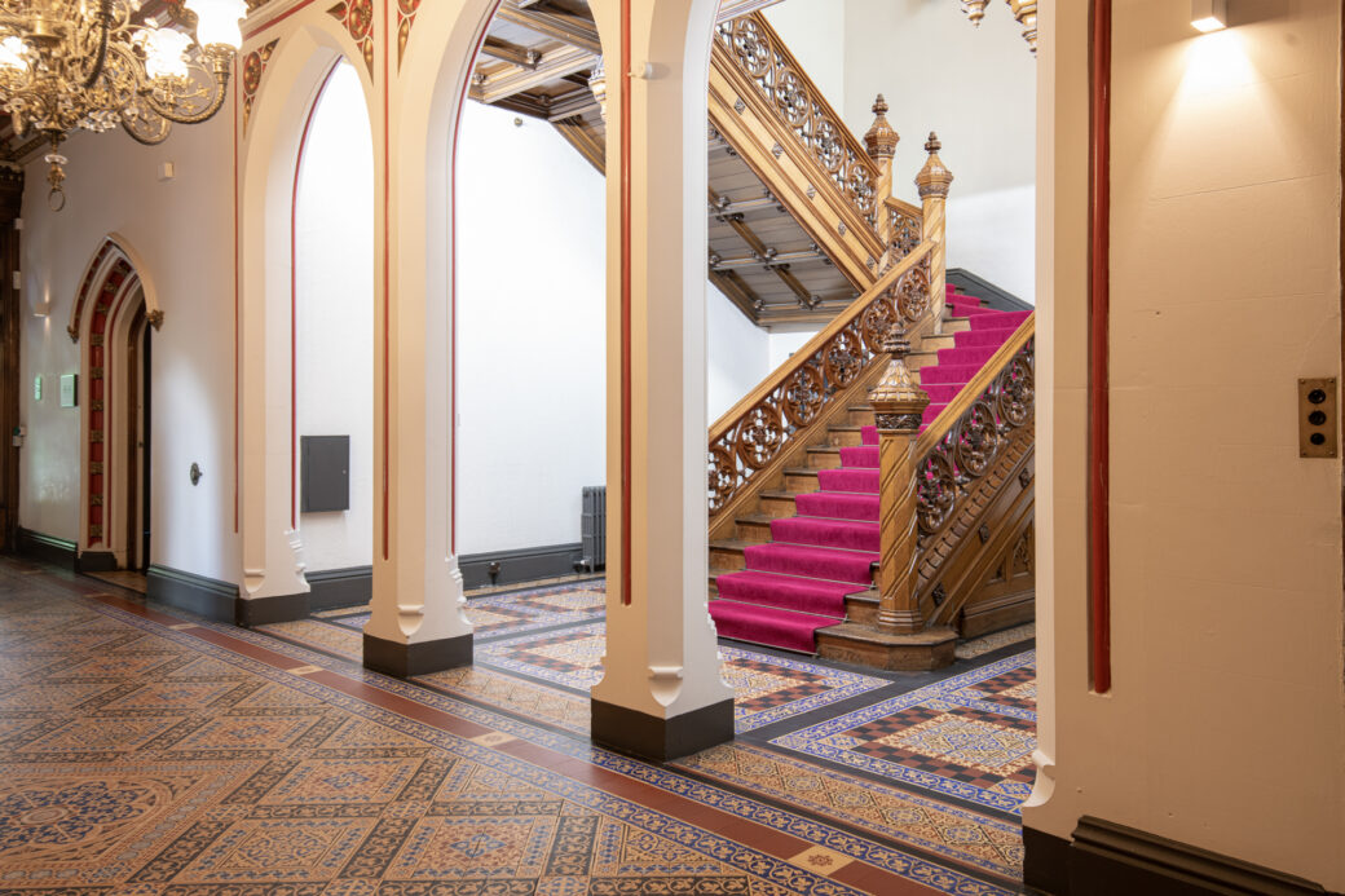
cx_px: 672
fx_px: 1009
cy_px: 448
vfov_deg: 47.9
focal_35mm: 27
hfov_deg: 67.4
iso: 400
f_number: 8
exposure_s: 1/1.25
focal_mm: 27
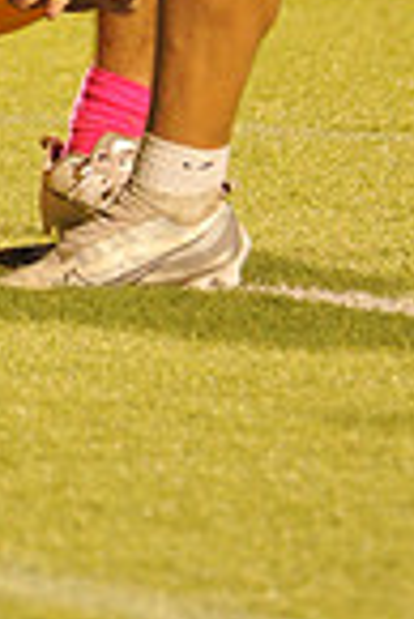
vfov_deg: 1.4
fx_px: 26104
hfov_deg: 0.9
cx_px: -85
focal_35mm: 1517
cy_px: -568
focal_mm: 380
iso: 6400
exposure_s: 1/160
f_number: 6.3
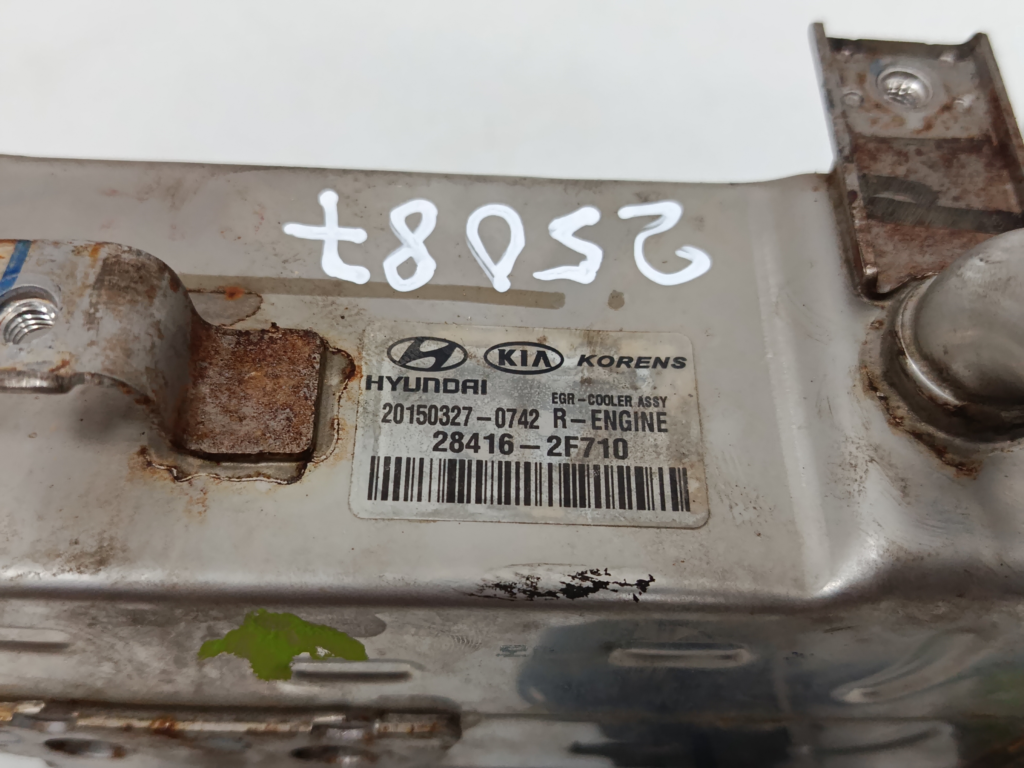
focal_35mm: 35
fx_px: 1035
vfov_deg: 40.7
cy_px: 384
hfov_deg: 52.6
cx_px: 512
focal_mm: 5.24
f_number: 1.7
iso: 653
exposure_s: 1/50
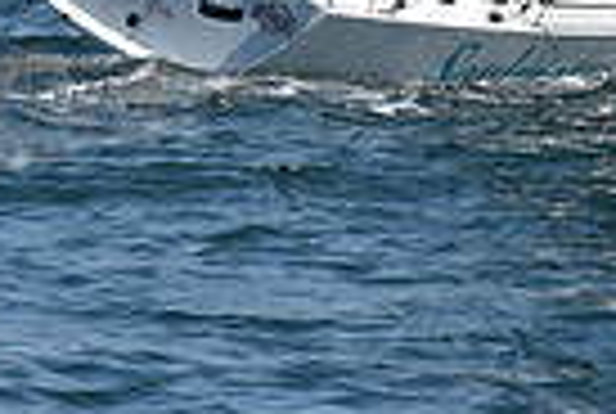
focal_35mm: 296
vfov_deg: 4.6
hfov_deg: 6.9
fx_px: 5076
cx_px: 535
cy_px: -155
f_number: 8
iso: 320
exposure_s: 1/1600
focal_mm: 70
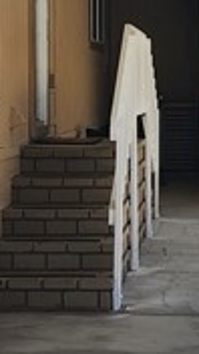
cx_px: 60
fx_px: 1370
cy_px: 157
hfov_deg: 8.3
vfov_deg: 14.7
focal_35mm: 146
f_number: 1.8
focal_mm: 6.4
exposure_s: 1/582
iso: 12
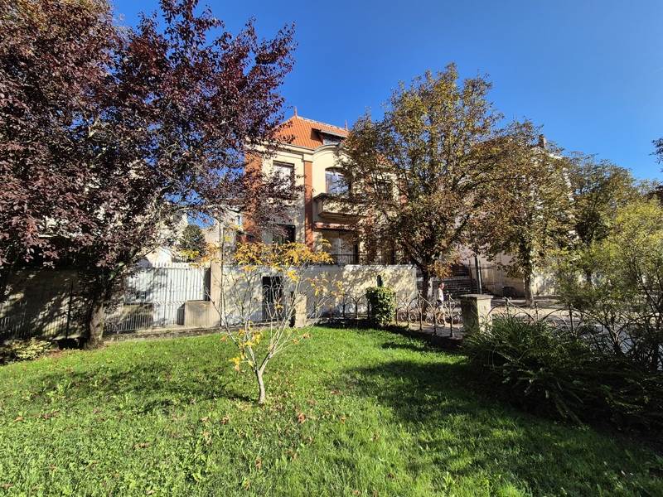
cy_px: 248
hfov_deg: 106.2
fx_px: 249
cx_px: 332
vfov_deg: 89.9
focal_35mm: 13
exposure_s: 1/1472
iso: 50
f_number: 2.2
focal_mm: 2.2
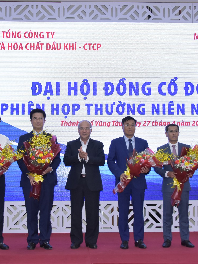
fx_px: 486
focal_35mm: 64
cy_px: 133
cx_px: 92
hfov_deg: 23.0
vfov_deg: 30.4
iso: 2000
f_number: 6.3
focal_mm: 29
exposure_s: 1/80
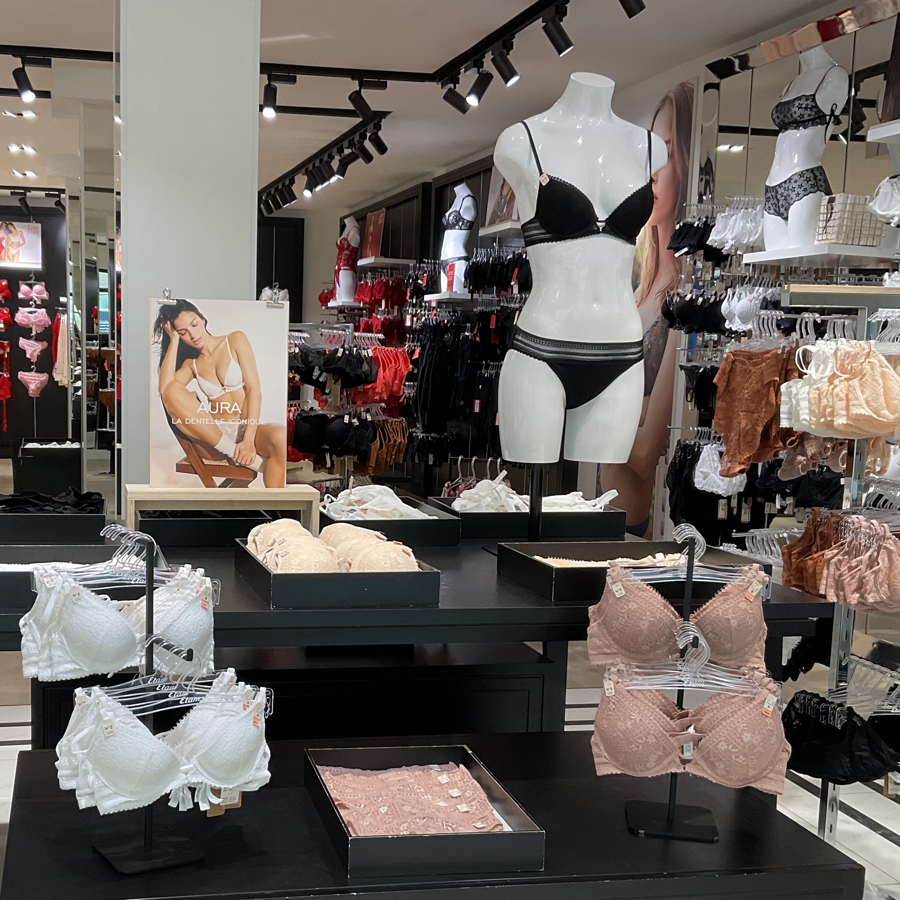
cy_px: 536
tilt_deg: -8.6
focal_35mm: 43
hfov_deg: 38.7
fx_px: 1265
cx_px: 301
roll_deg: -0.4
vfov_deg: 39.0
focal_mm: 3
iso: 50
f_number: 1.8
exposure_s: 1/100
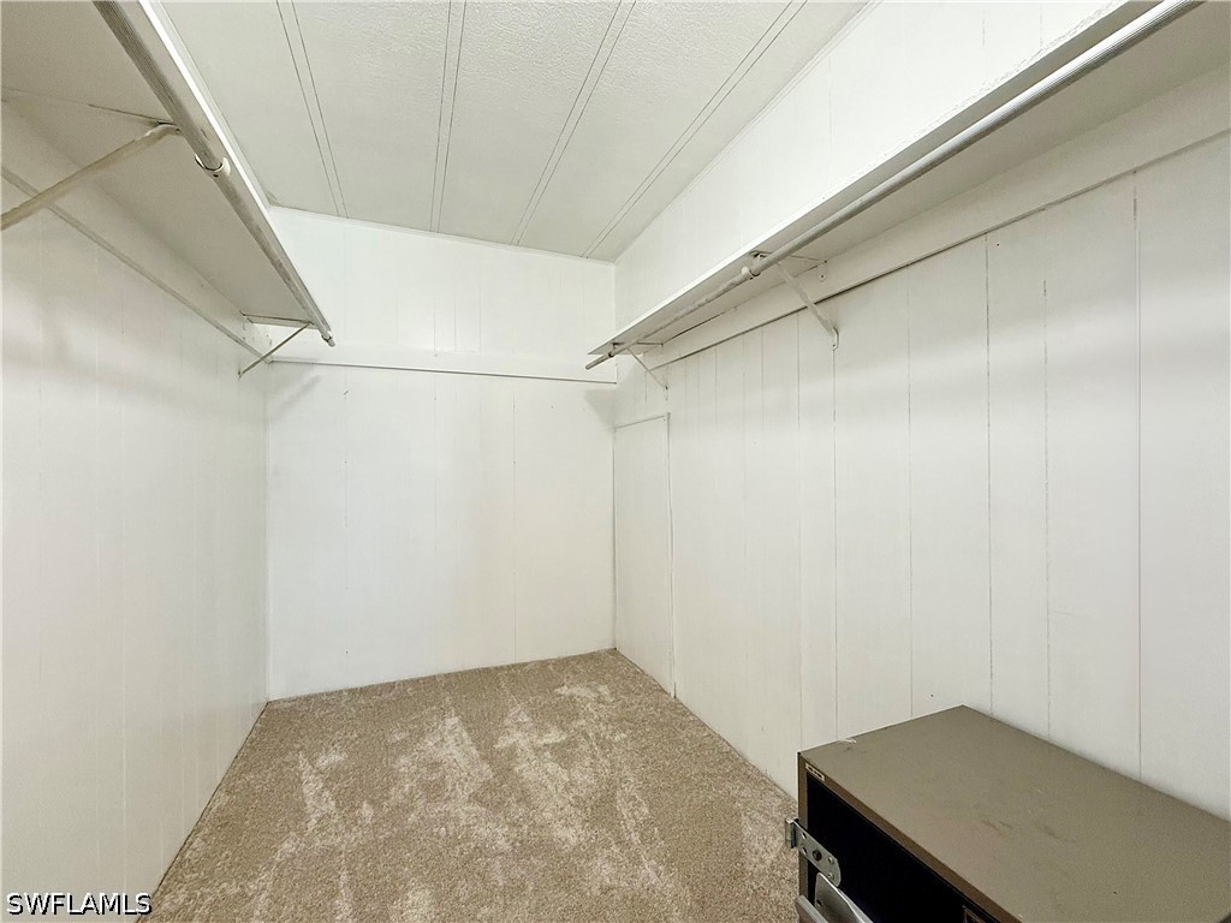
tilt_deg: +0.6
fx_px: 498
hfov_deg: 102.1
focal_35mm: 14
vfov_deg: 85.7
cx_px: 616
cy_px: 462
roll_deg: +0.1
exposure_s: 1/60
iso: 200
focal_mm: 2.22
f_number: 2.2
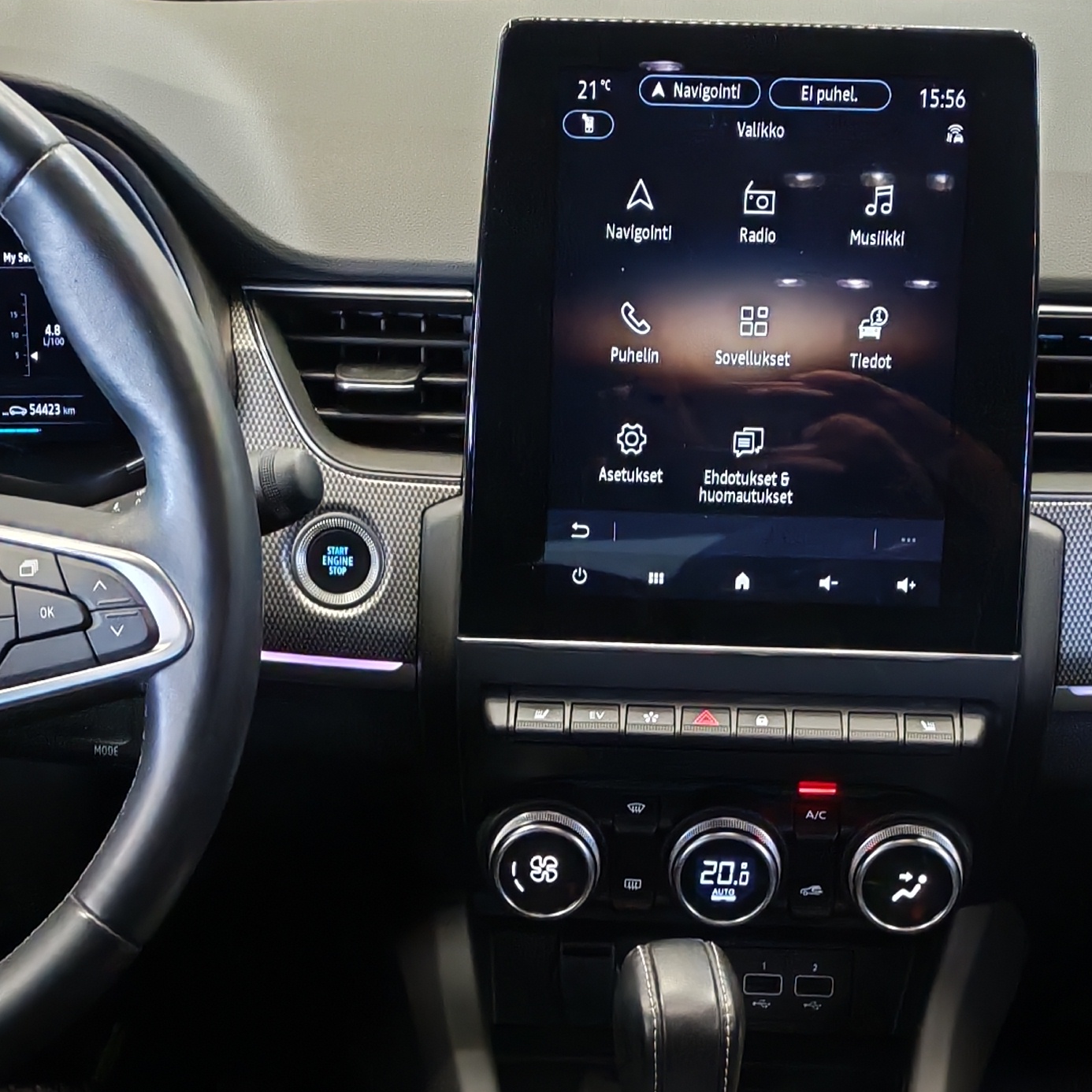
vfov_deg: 20.8
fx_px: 2891
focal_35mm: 81
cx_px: 605
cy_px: 1057
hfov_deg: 21.4
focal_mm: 6.12
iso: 1000
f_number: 1.9
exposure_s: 1/100
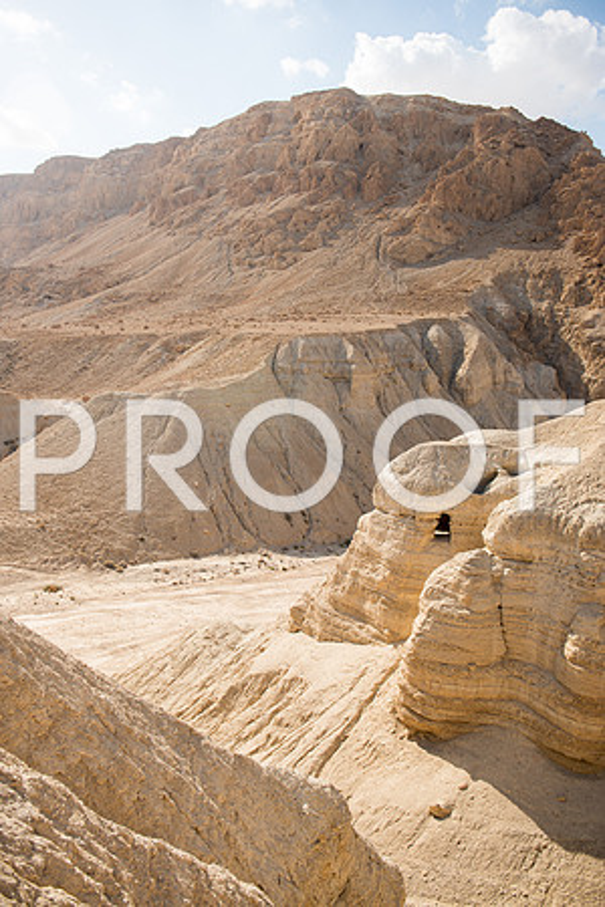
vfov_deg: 65.5
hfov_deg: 46.4
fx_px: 706
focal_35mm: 28
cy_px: 454
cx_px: 302
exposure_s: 1/2500
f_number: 2.8
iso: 200
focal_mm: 28
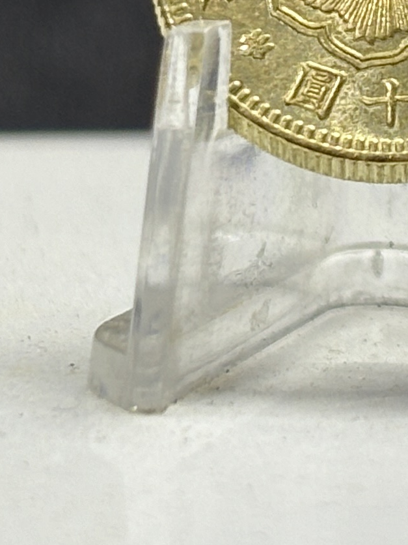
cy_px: -63
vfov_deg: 10.4
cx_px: 367
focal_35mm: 188
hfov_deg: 7.9
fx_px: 2954
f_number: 1.6
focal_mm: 5.96
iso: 40
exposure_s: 1/50
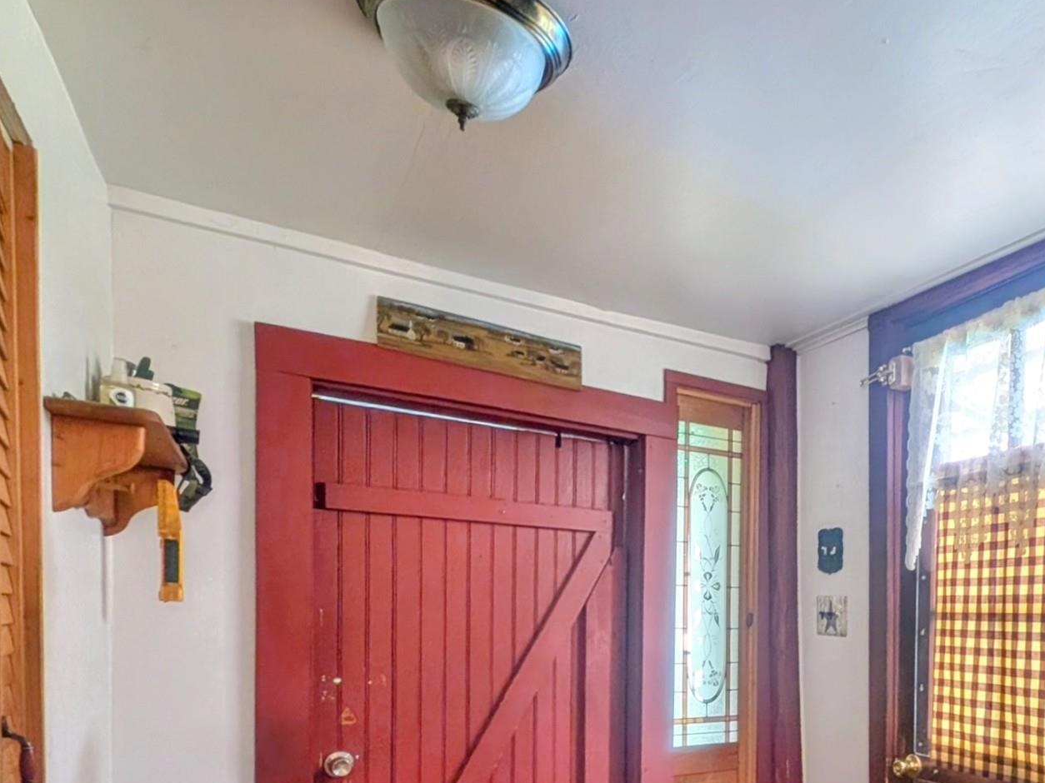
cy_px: 658
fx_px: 724
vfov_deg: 52.1
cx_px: 817
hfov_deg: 65.9
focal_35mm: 24
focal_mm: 2.02
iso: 91
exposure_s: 1/120
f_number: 1.7
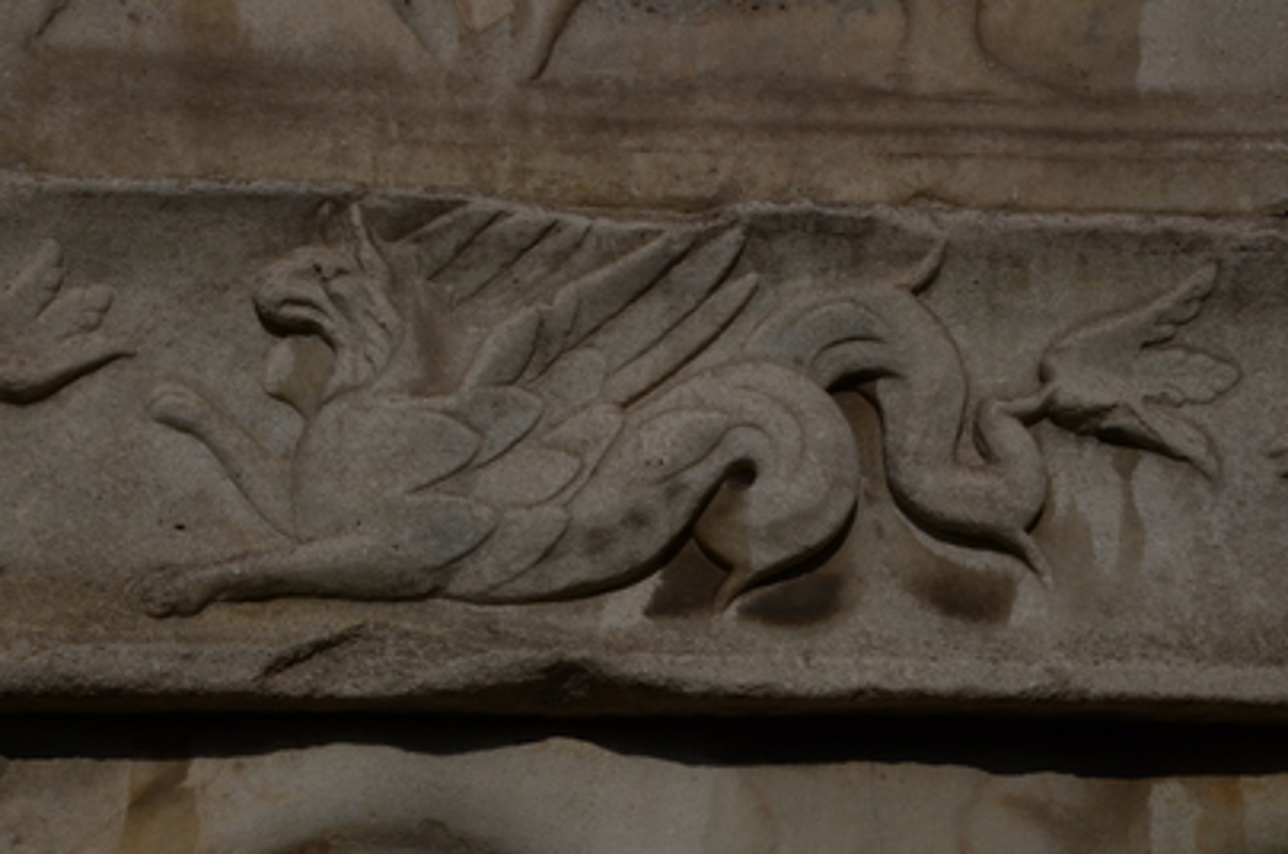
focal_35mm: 87
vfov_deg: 15.7
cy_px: 427
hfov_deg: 23.4
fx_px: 3108
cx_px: 644
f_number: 13
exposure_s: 1/2500
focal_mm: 58
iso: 320
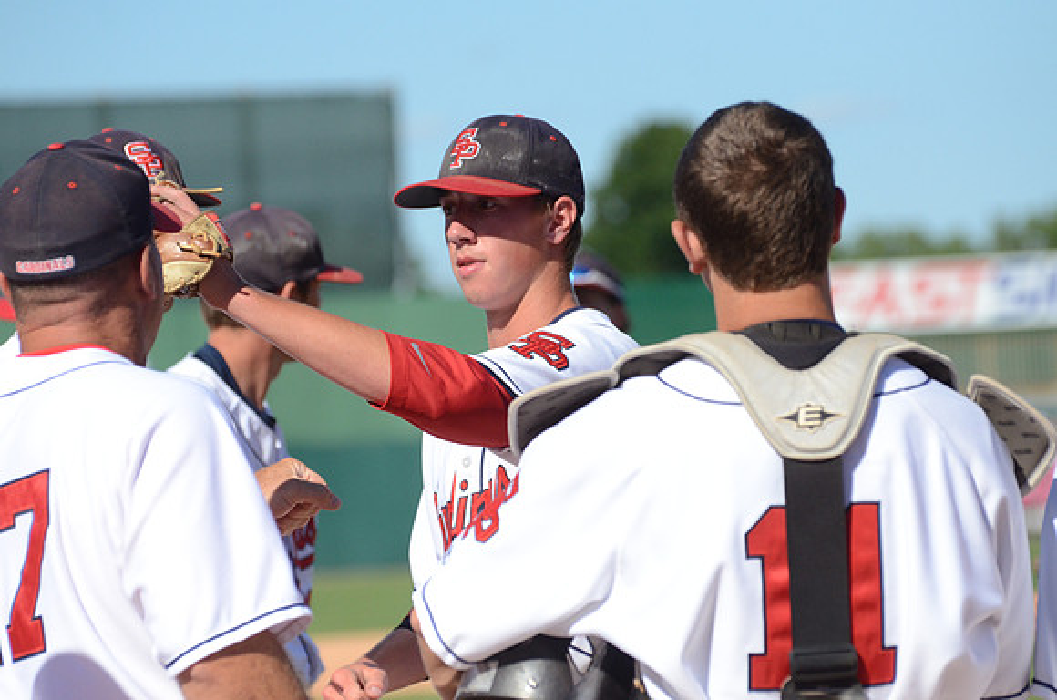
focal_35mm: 248
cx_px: 528
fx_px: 7251
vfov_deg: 5.5
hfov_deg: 8.3
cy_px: 350
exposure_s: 1/8000
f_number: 5
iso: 1000
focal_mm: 165
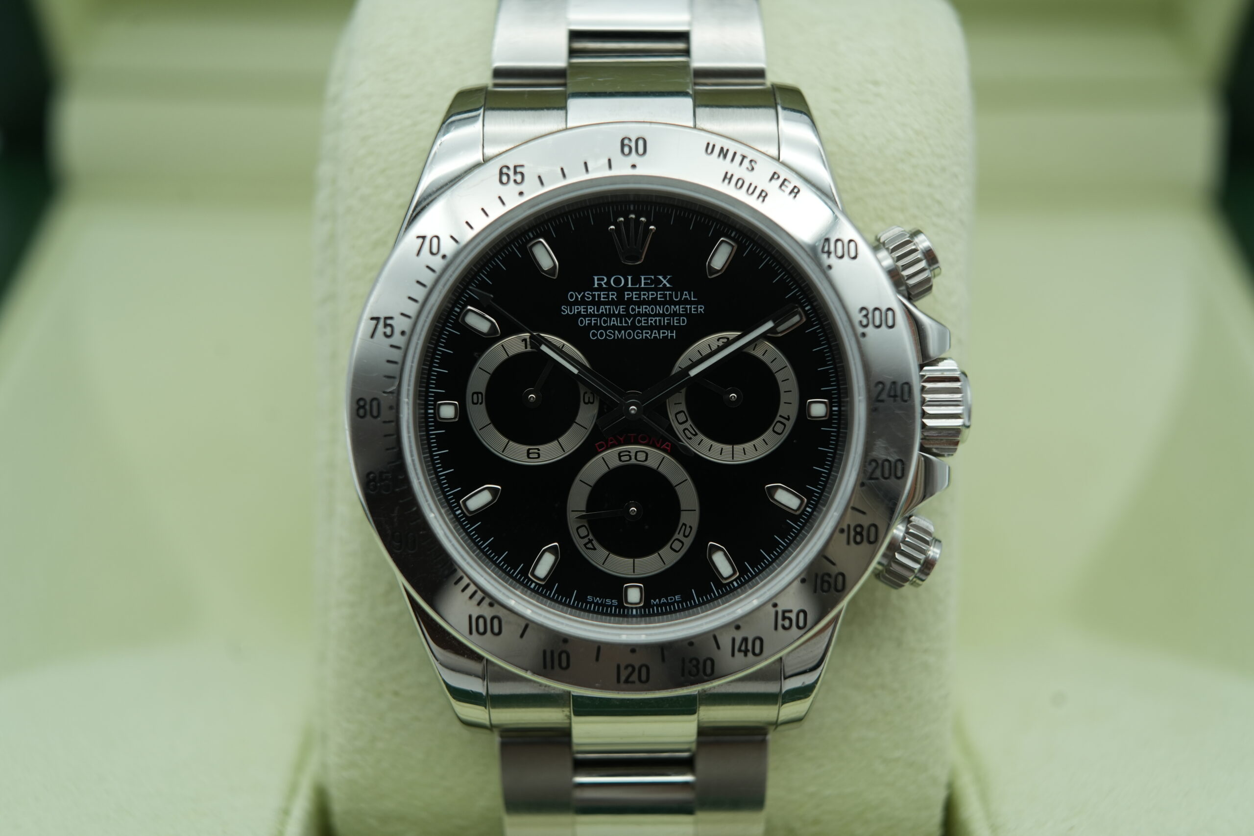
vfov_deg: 37.9
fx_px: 1219
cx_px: 627
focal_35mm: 35
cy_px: 418
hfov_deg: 54.4
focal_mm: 35
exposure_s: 1/250
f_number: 5
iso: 400
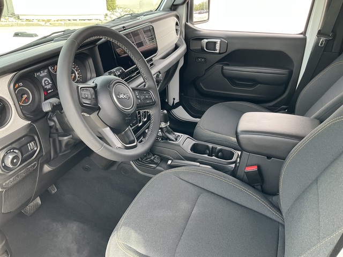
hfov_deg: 61.7
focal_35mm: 29
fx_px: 287
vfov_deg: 48.2
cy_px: 128
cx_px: 172
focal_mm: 3
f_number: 1.8
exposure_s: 1/122
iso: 40
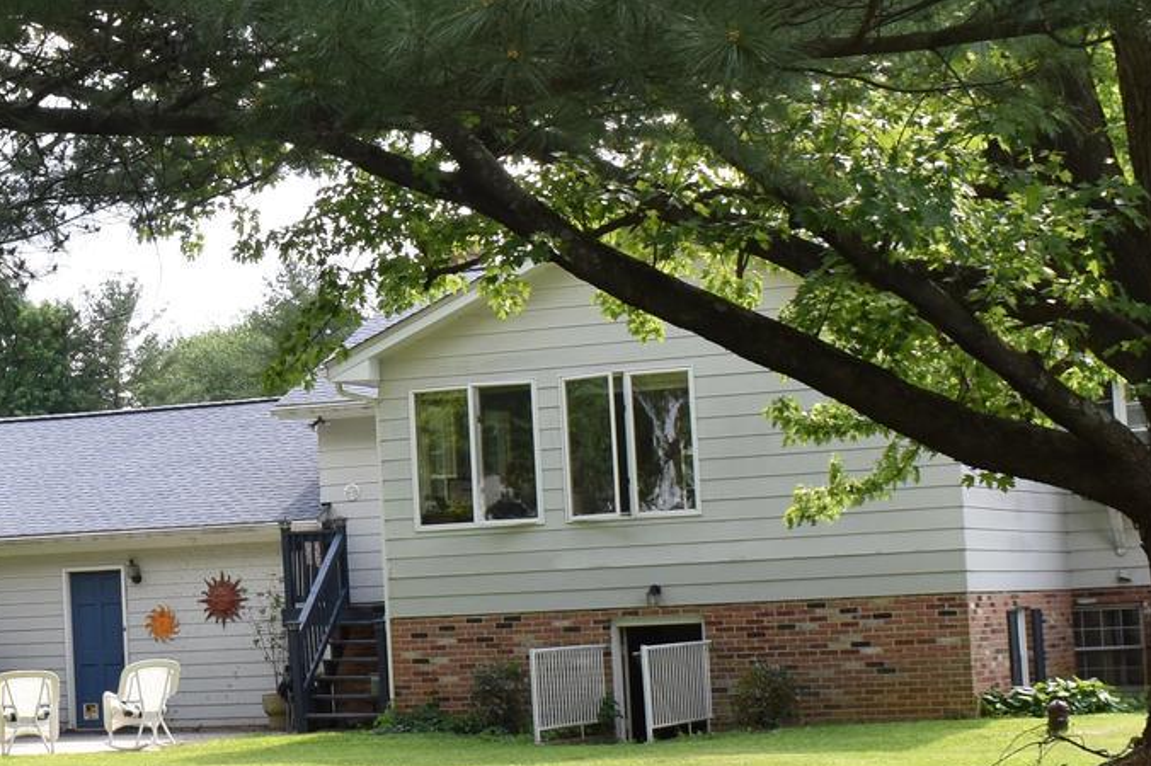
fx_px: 3196
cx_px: -10
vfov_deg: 13.7
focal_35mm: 100
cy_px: 396
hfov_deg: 19.8
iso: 320
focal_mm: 22
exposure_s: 1/250
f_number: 8
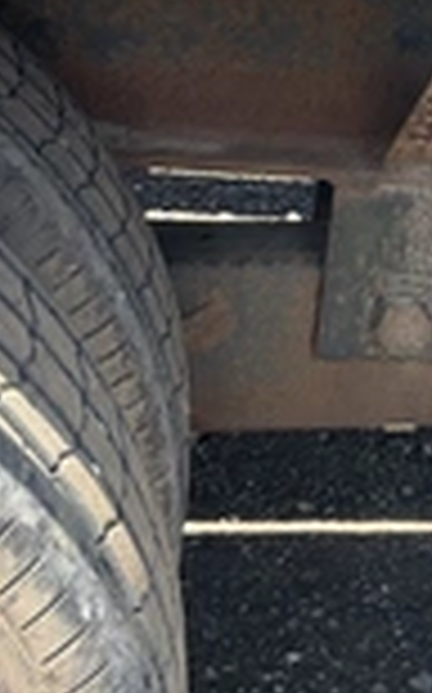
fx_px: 1510
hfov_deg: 15.8
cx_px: 495
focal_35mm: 80
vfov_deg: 25.7
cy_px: 216
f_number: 1.8
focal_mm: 3
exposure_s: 1/242
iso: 20
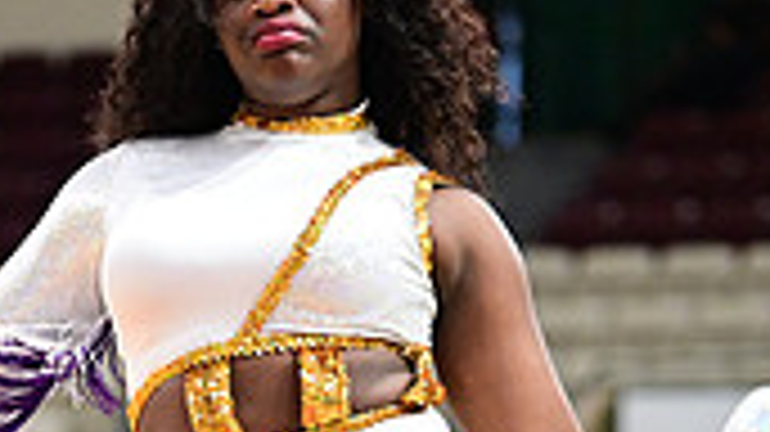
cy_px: 711
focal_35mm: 362
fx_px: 7388
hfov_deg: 6.0
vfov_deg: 3.3
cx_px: 122
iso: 6400
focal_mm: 102
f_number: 3.2
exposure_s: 1/1000
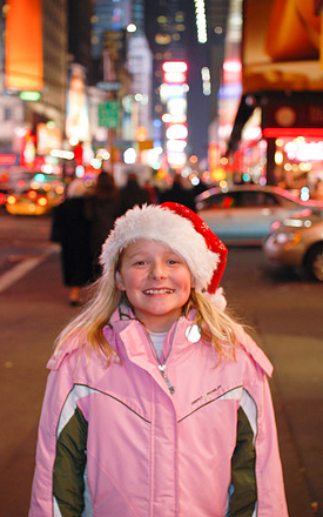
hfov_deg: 27.4
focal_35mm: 47
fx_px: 662
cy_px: 255
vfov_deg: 42.6
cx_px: 162
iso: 400
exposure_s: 1/50
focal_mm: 30
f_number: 3.5
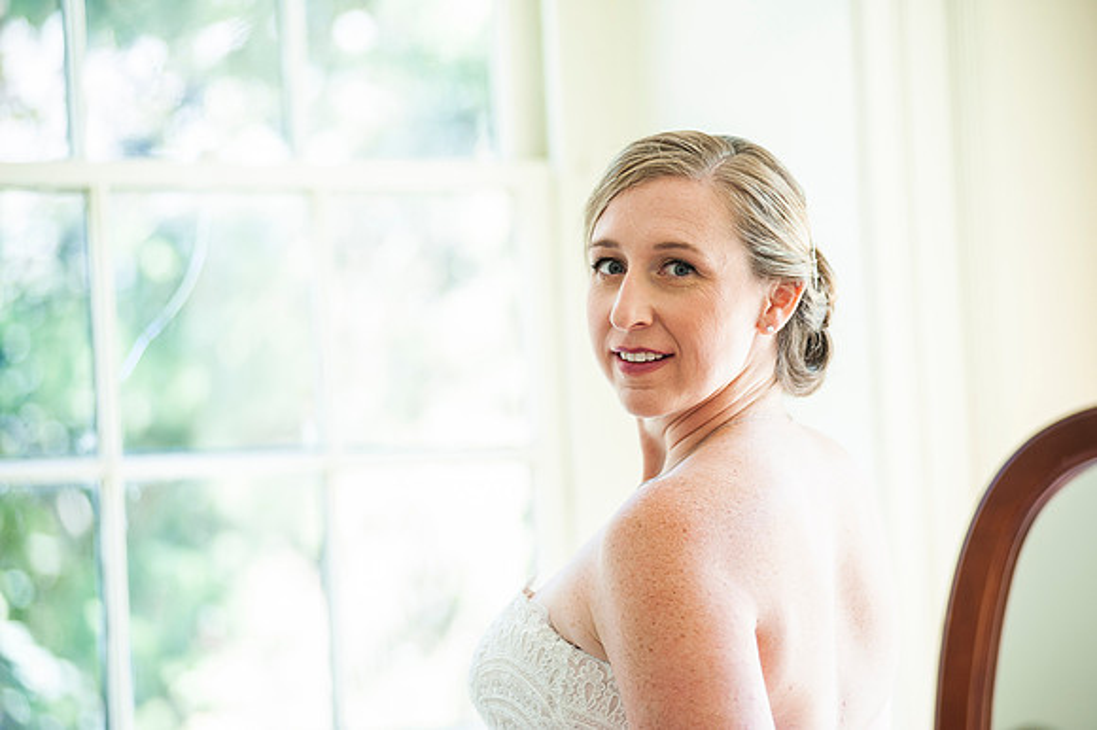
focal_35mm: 125
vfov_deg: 11.0
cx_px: 548
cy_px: 365
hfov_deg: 16.4
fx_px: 3807
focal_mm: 125
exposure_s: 1/160
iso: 500
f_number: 2.8
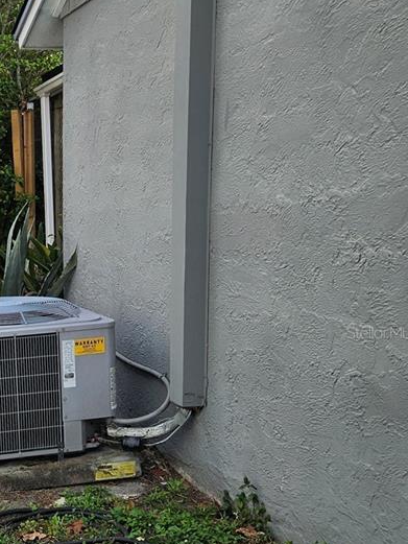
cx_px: -49
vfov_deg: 36.0
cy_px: 332
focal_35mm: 53
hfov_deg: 25.4
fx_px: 833
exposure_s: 1/1765
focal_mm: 5.4
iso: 25
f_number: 1.8
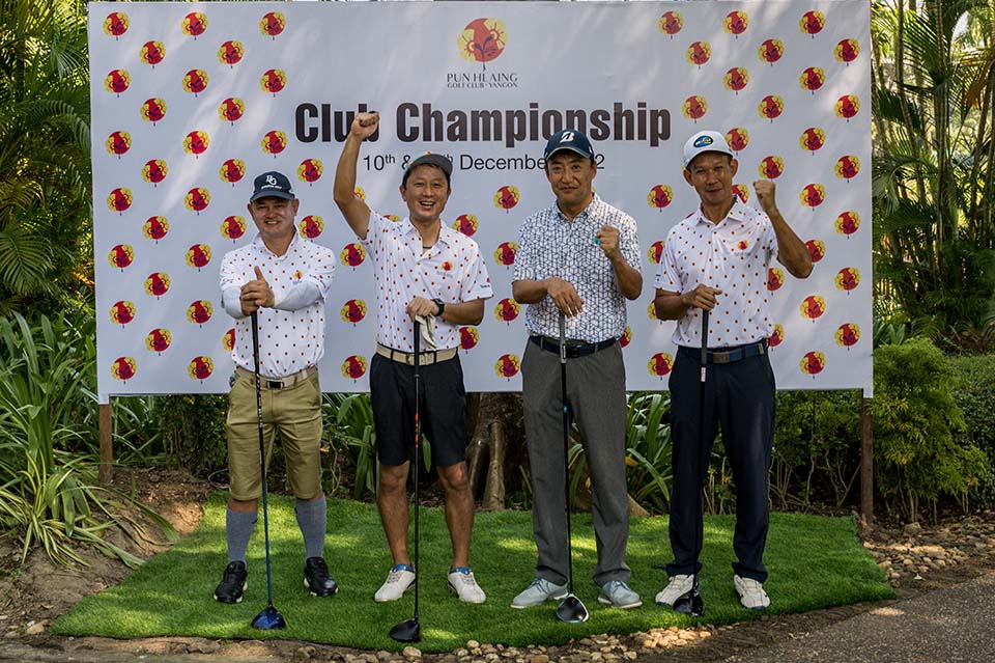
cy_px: 332
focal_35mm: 34
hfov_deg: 55.8
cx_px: 498
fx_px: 939
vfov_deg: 38.8
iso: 360
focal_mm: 34
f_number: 7.1
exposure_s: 1/320
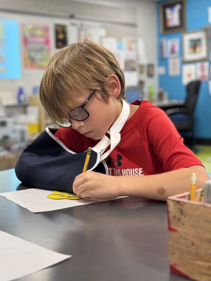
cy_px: 140
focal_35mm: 48
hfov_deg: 30.3
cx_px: 106
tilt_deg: -3.3
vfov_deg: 39.7
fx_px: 390
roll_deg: +2.9
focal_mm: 6.76
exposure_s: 1/60
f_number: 1.78
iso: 100
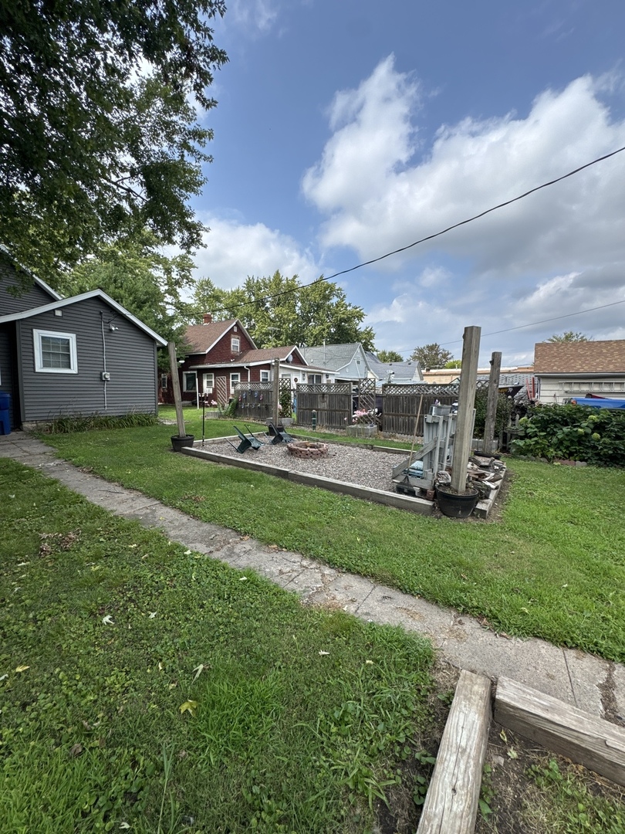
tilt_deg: -4.8
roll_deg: -1.1
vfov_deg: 102.1
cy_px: 417
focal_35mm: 14
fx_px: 337
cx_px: 312
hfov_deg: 85.7
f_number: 2.2
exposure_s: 1/1506
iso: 50
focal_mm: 2.22
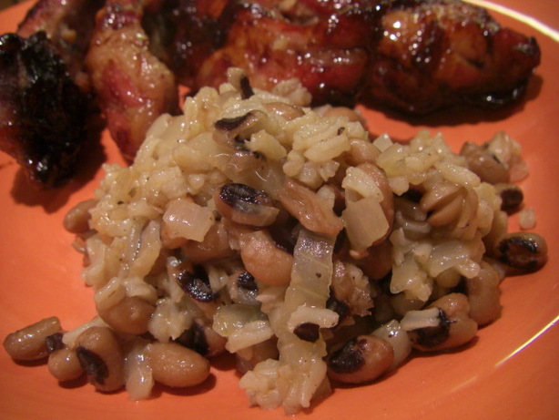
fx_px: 614
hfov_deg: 49.0
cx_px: 280
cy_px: 210
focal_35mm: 38
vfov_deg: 37.7
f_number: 3.4
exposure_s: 1/30
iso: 200
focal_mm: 6.3
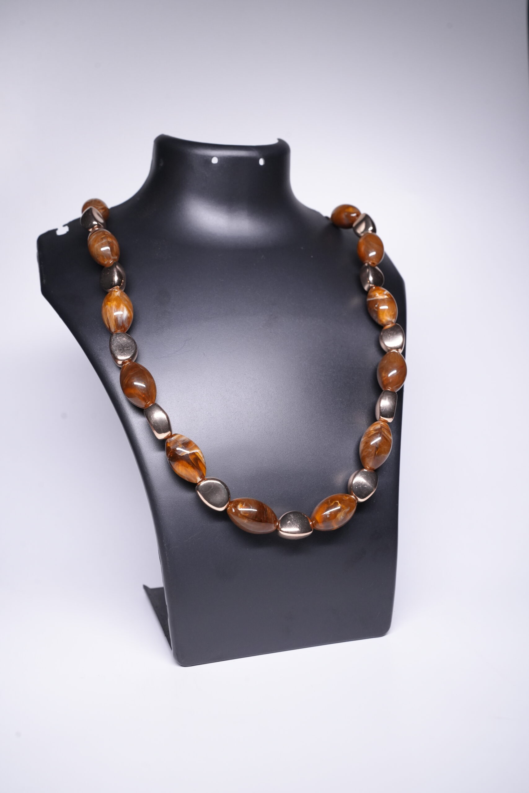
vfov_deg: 54.4
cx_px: 264
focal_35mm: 35
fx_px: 771
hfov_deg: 37.9
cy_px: 396
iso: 2500
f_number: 9
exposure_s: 1/160
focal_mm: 35
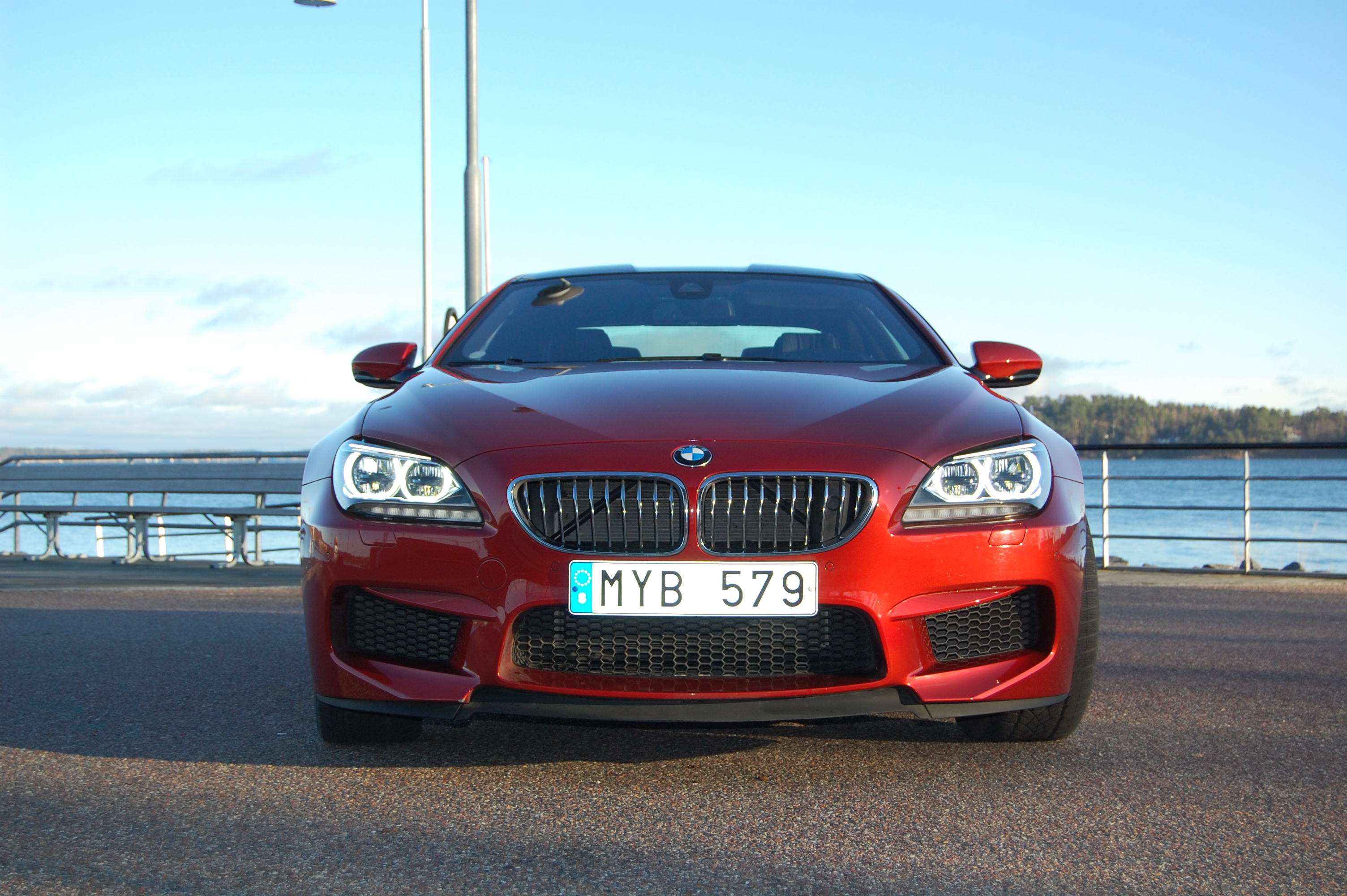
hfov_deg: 35.1
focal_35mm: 57
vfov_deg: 23.7
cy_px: 448
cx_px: 674
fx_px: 2131
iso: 360
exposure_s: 1/500
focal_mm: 38
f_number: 5.6
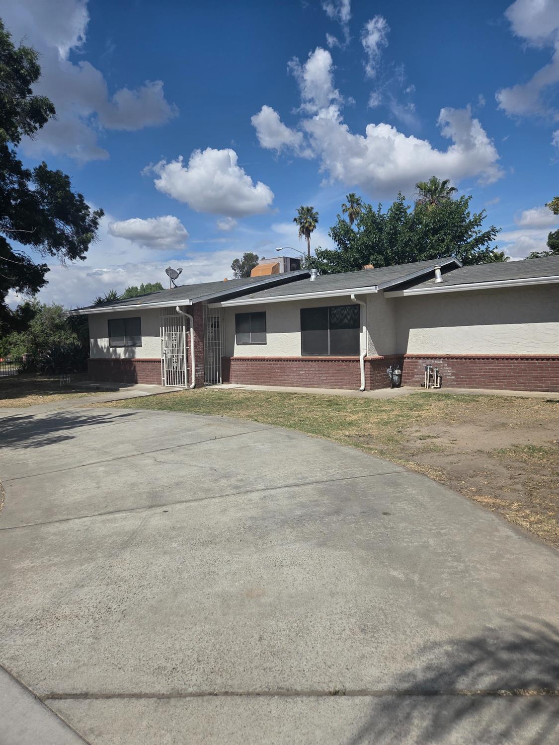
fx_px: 495
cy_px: 372
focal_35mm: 23
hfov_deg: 58.9
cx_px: 280
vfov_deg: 73.9
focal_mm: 5.4
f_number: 1.8
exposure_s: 1/7891
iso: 64
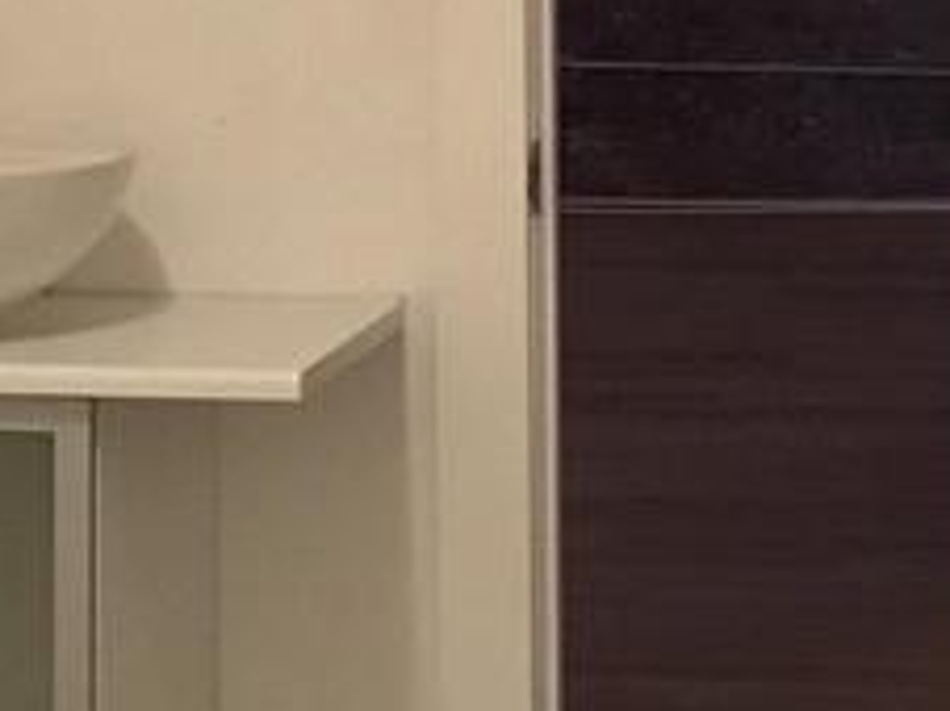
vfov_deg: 10.5
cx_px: 661
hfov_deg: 14.1
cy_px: -21
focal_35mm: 140
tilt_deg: -3.8
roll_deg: +0.4
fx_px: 3840
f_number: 2.4
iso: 200
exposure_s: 1/33
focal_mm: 3.3
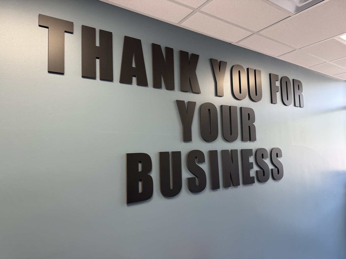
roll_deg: +1.2
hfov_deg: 71.6
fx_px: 240
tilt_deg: +4.4
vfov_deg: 56.8
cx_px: 173
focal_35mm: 24
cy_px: 130
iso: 160
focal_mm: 6.76
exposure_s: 1/120
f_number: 1.78
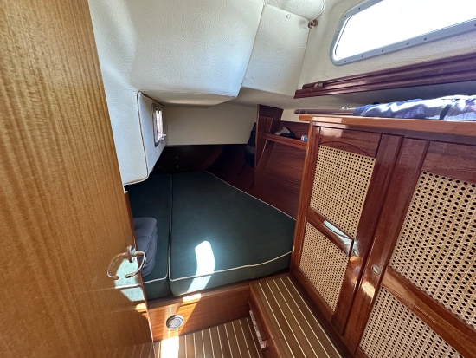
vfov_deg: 85.7
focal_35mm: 14
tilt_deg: -17.4
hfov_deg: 102.0
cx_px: 238
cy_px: 179
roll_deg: -0.8
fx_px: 193
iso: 500
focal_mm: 2.22
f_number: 2.2
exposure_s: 1/60
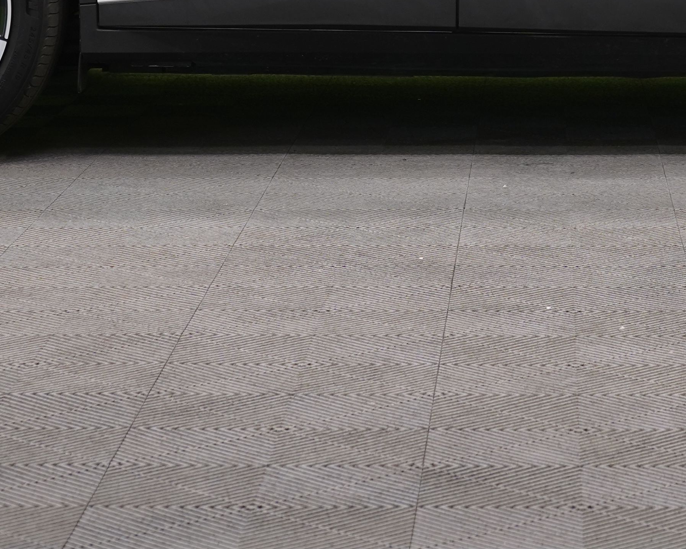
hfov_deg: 13.0
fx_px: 3005
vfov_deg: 10.2
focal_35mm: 148
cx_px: 506
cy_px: -213
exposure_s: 1/30
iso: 400
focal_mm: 47
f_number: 5
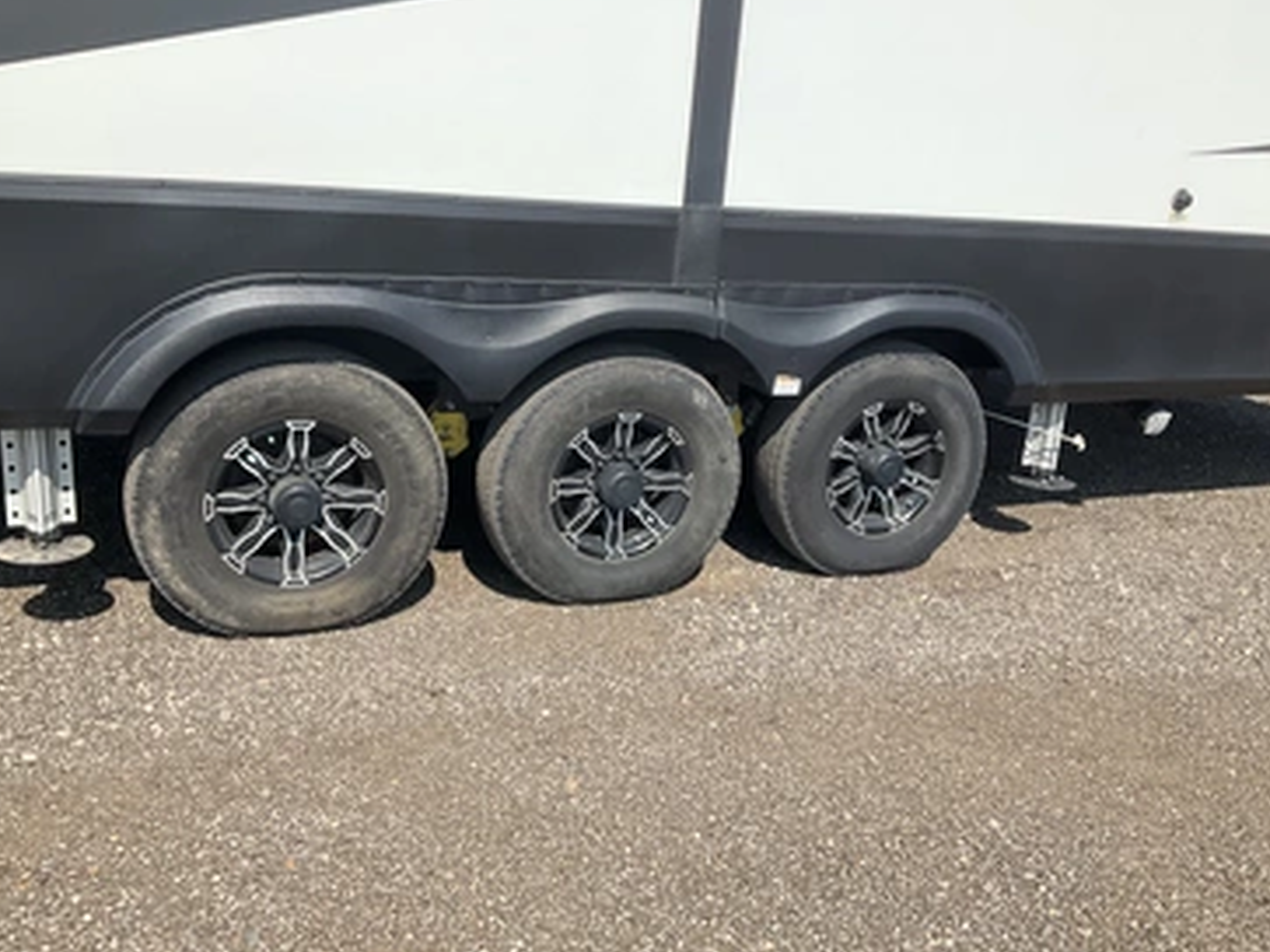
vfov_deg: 44.1
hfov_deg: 56.8
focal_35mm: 32
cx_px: 644
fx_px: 1174
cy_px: 469
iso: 25
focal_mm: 3
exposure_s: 1/1912
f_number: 1.8
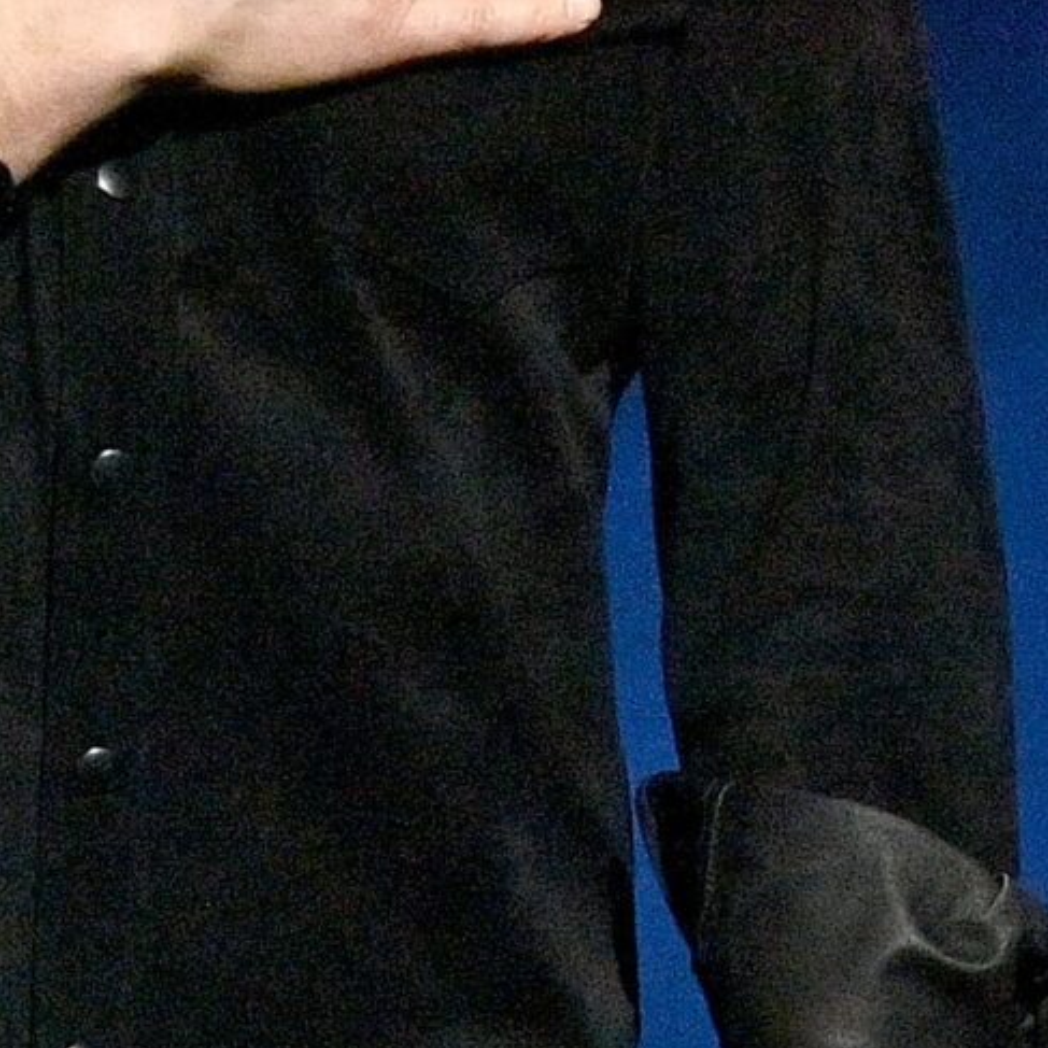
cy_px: 145
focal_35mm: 2010
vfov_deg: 0.9
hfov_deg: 0.9
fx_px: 68847
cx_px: 239
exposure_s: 1/200
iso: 1250
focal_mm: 300
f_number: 4
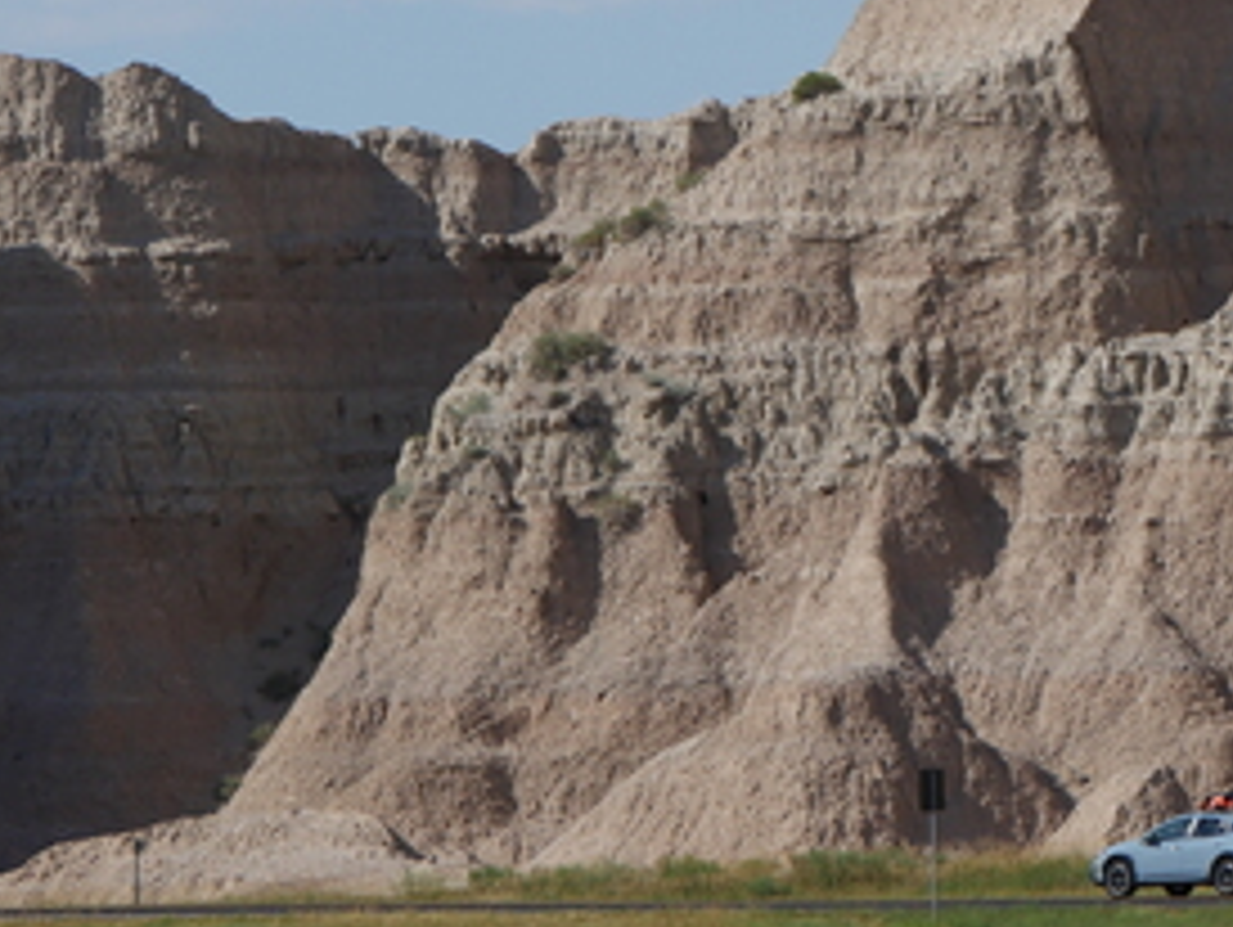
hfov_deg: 3.8
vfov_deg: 2.9
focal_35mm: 515
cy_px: 94
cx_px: 1188
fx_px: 18360
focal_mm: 126
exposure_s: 1/800
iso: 200
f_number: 7.1
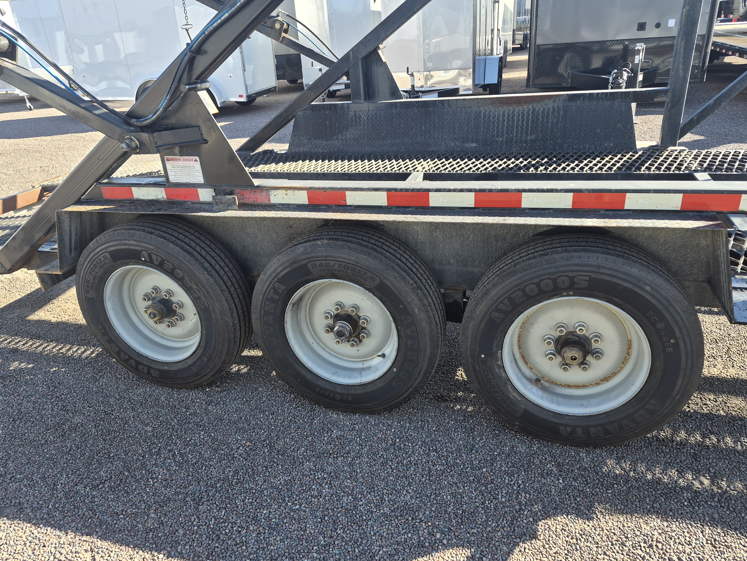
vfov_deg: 56.8
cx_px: 376
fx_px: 518
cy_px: 292
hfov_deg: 71.6
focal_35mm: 24
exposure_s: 1/912
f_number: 1.8
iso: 80
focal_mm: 5.4
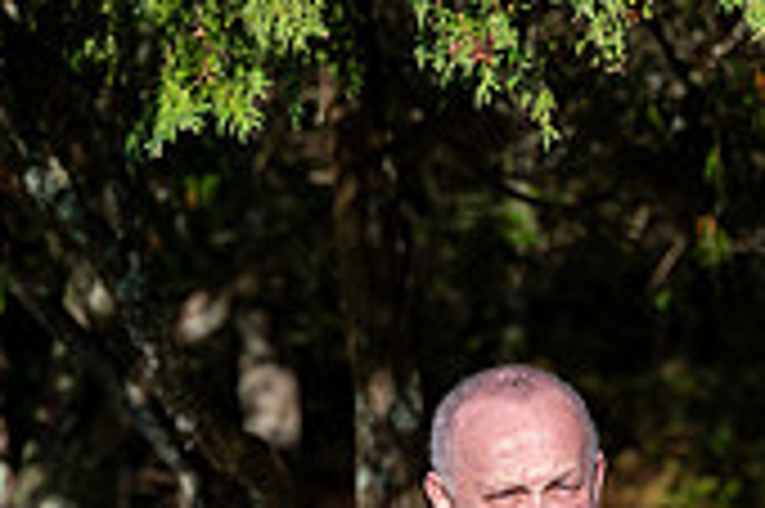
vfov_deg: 5.8
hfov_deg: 8.9
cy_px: 863
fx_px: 4925
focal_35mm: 232
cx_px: 90
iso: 1800
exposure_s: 1/8000
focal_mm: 68
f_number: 4
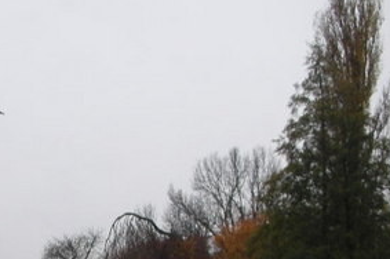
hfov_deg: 18.8
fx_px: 1115
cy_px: 298
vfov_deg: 13.0
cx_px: -80
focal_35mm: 103
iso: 50
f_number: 3
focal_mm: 5.8
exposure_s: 1/178
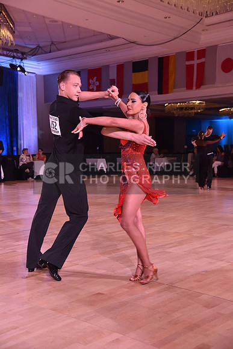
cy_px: 174
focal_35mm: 48
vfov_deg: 41.1
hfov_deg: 28.1
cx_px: 116
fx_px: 466
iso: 1250
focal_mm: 48
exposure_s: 1/250
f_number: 4.5
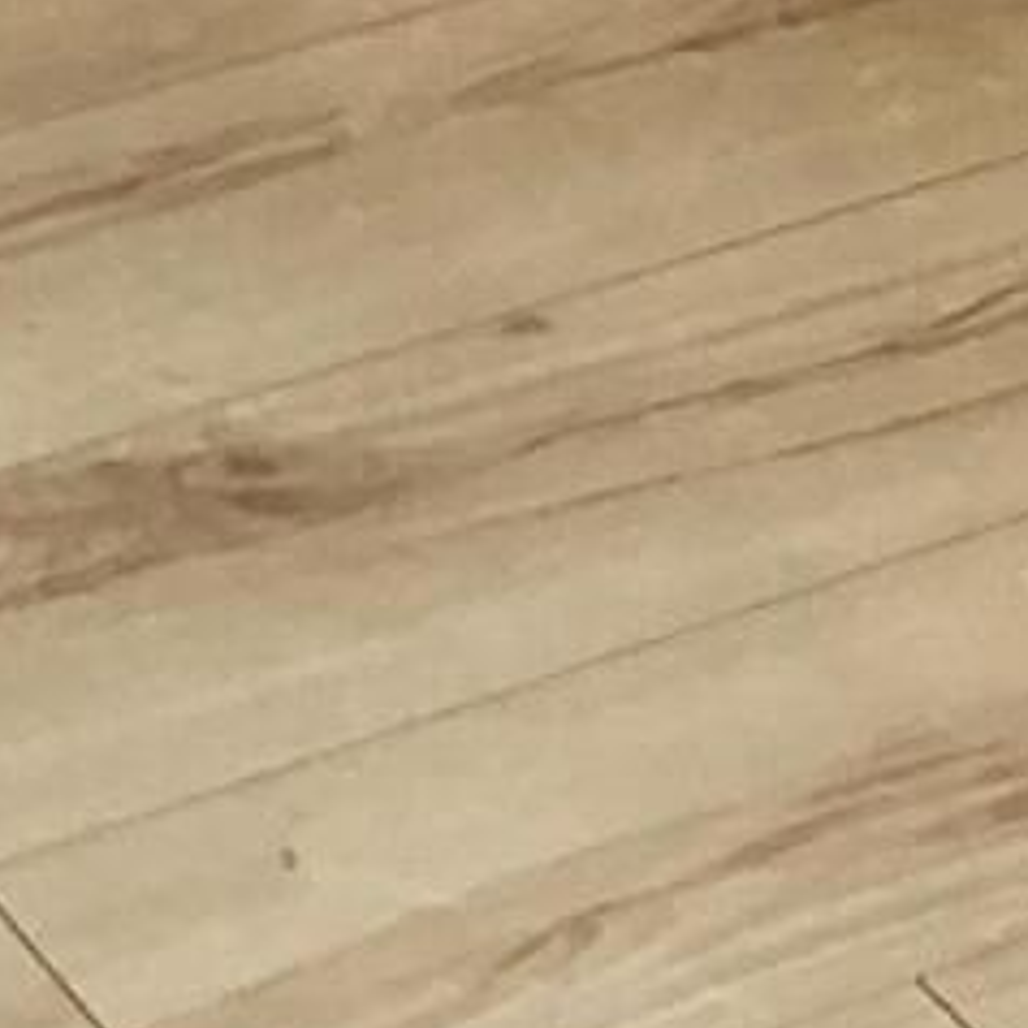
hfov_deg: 8.3
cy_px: -3093
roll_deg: -3.8
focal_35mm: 208
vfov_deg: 6.7
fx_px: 6989
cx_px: -406
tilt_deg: -9.2
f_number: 1.8
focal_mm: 3
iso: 50
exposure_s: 1/60
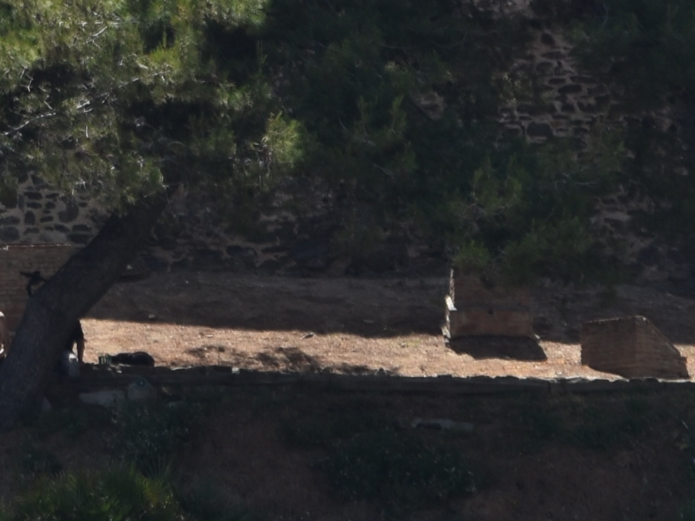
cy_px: -545
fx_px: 17849
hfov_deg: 2.2
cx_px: 134
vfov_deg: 1.7
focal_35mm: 889
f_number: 10
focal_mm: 105
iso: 100
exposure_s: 1/200
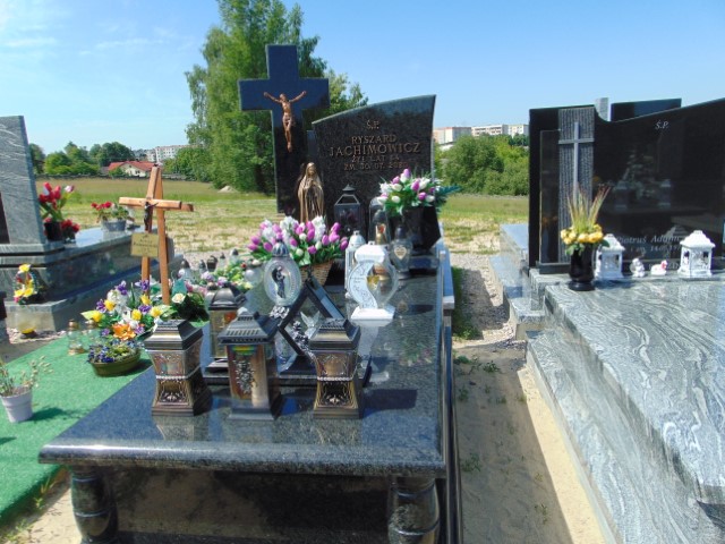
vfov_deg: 54.9
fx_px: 524
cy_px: 272
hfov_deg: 69.4
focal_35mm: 25
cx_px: 362
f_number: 7.7
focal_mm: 4.5
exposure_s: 1/200
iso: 80
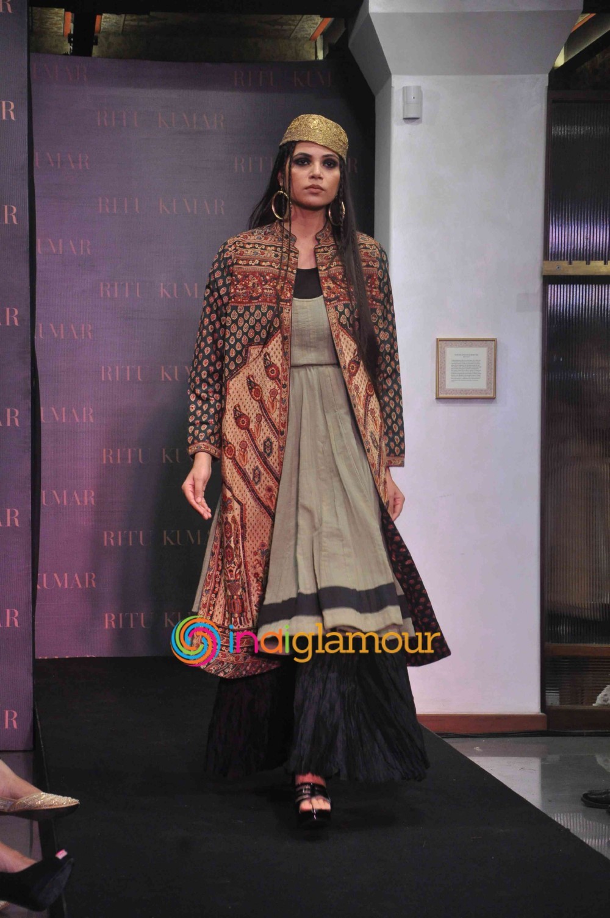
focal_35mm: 87
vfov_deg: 23.4
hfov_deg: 15.7
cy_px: 459
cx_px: 305
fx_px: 2217
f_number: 10
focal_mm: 58
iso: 1250
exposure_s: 1/125
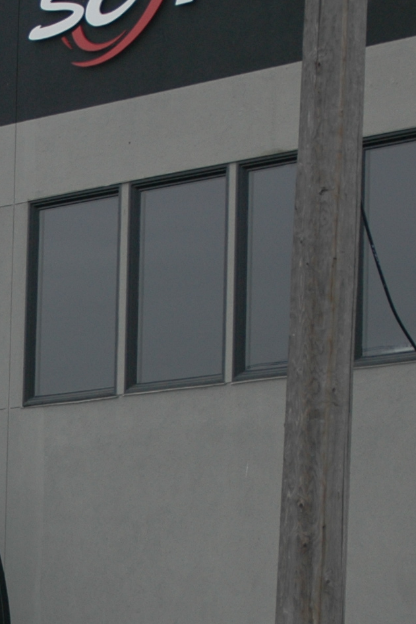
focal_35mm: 181
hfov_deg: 7.5
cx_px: -92
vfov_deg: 11.3
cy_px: 464
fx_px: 3136
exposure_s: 1/250
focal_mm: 38
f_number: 4.5
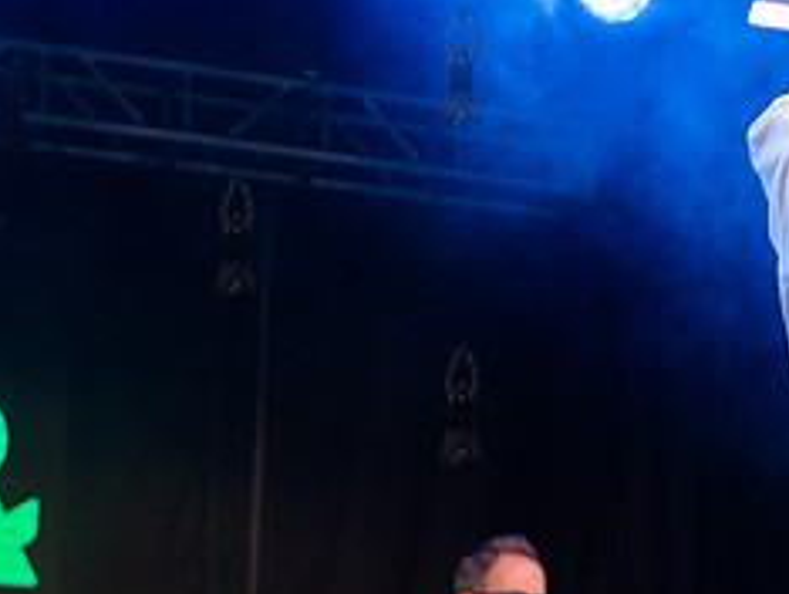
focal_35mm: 146
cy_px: 218
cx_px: 856
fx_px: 3331
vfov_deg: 10.2
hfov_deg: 13.3
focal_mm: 58
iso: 2000
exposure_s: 1/640
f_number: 4.5
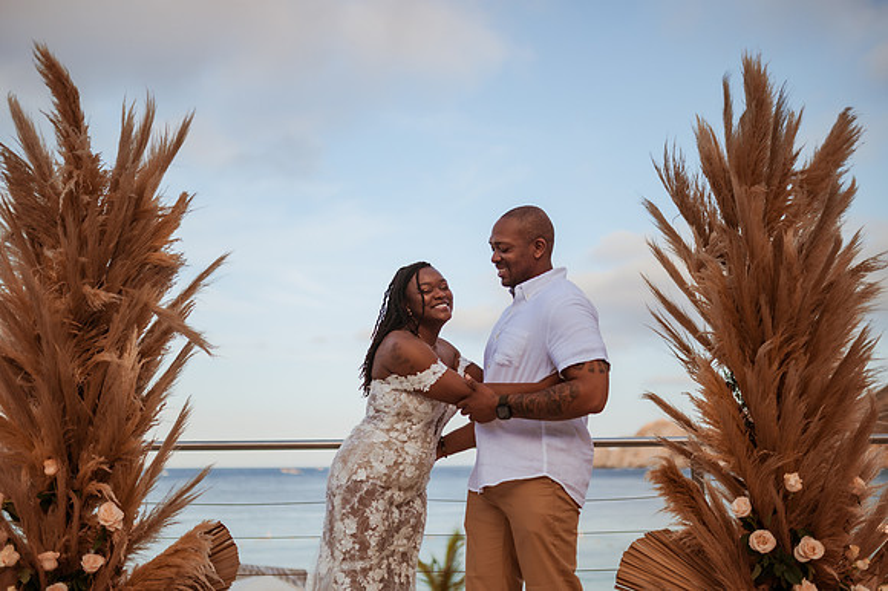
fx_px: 891
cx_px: 444
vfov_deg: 36.7
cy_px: 296
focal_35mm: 36
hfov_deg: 53.0
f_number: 1.6
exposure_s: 1/8000
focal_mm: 35
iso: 250
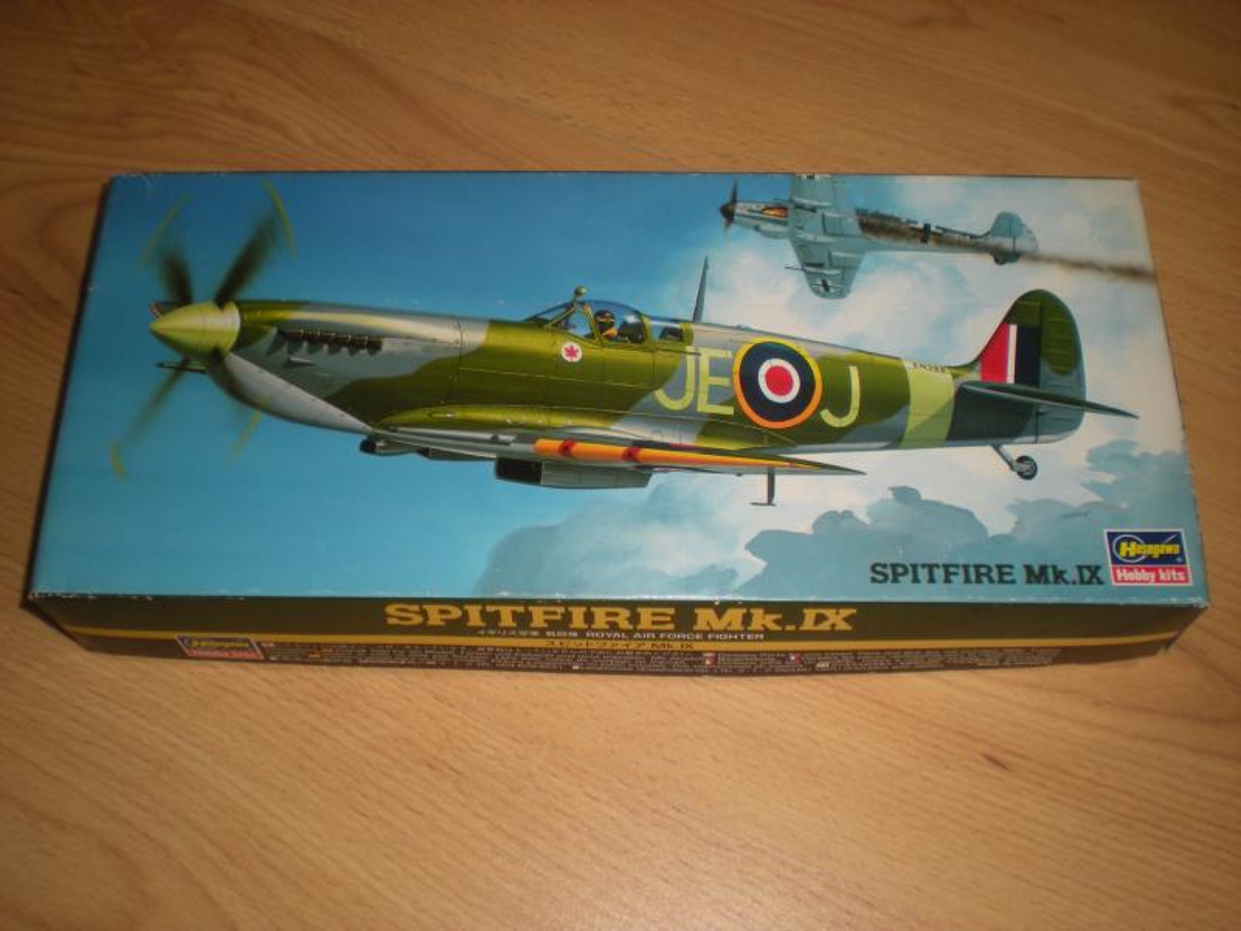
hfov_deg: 49.0
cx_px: 620
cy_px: 466
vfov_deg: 37.7
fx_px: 1362
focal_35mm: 38
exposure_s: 1/30
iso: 64
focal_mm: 6.3
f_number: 3.1
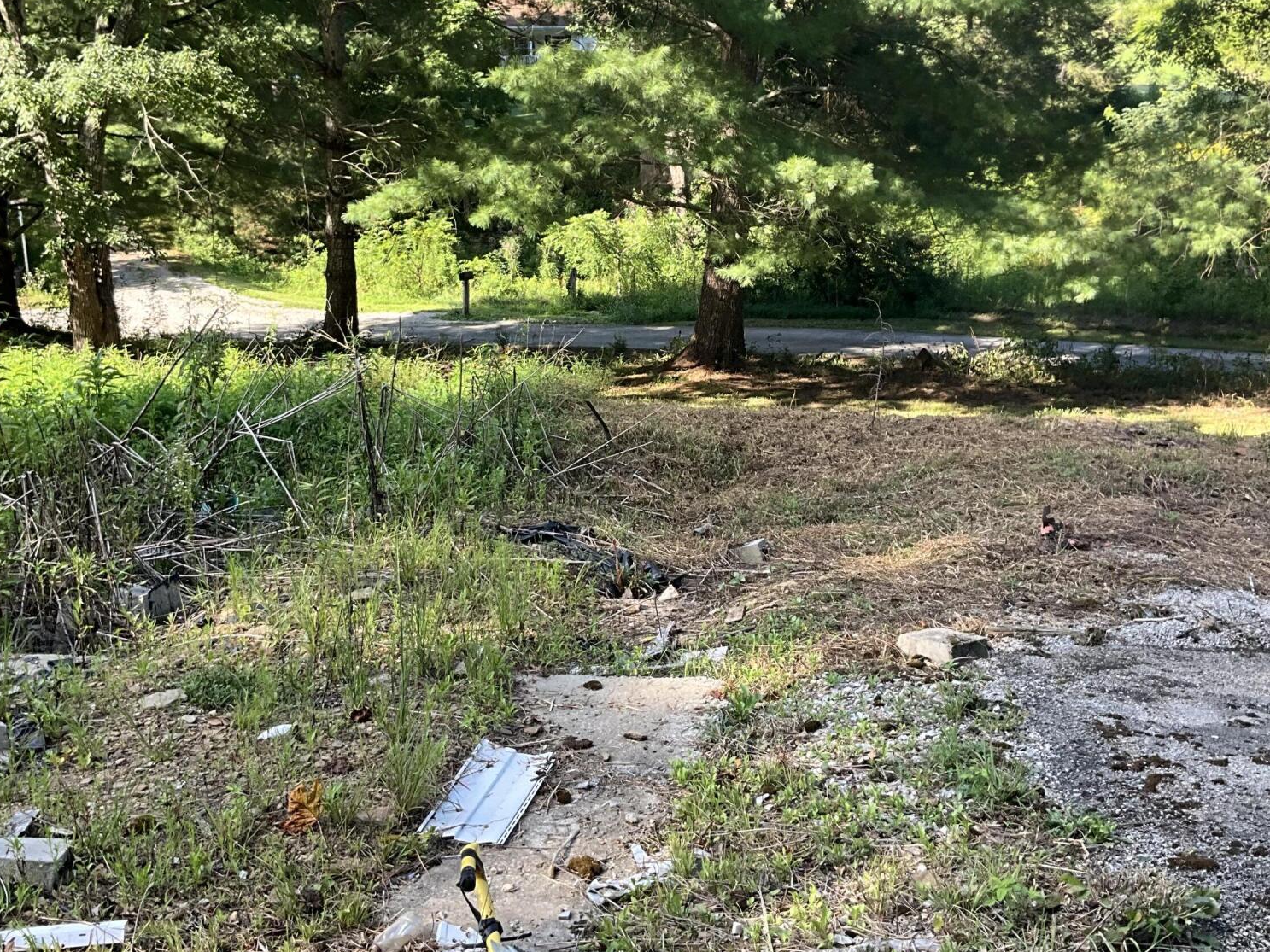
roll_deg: -0.5
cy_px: 395
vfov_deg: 36.7
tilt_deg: -9.9
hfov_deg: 47.9
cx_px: 631
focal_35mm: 39
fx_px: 1431
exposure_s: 1/126
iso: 16
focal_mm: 3
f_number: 1.8
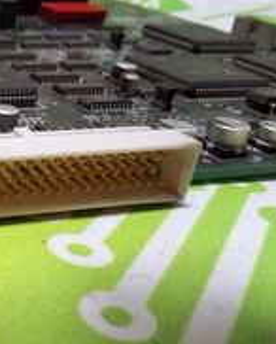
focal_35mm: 60
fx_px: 612
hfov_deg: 22.4
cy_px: 191
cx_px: -95
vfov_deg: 31.4
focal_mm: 2.91
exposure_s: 1/60
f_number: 1.9
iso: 32
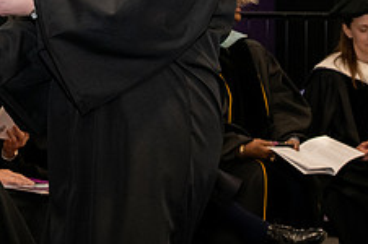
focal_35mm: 180
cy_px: -51
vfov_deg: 7.5
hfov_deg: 11.3
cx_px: -10
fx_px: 1837
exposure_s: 1/200
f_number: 5.6
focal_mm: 70
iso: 2500
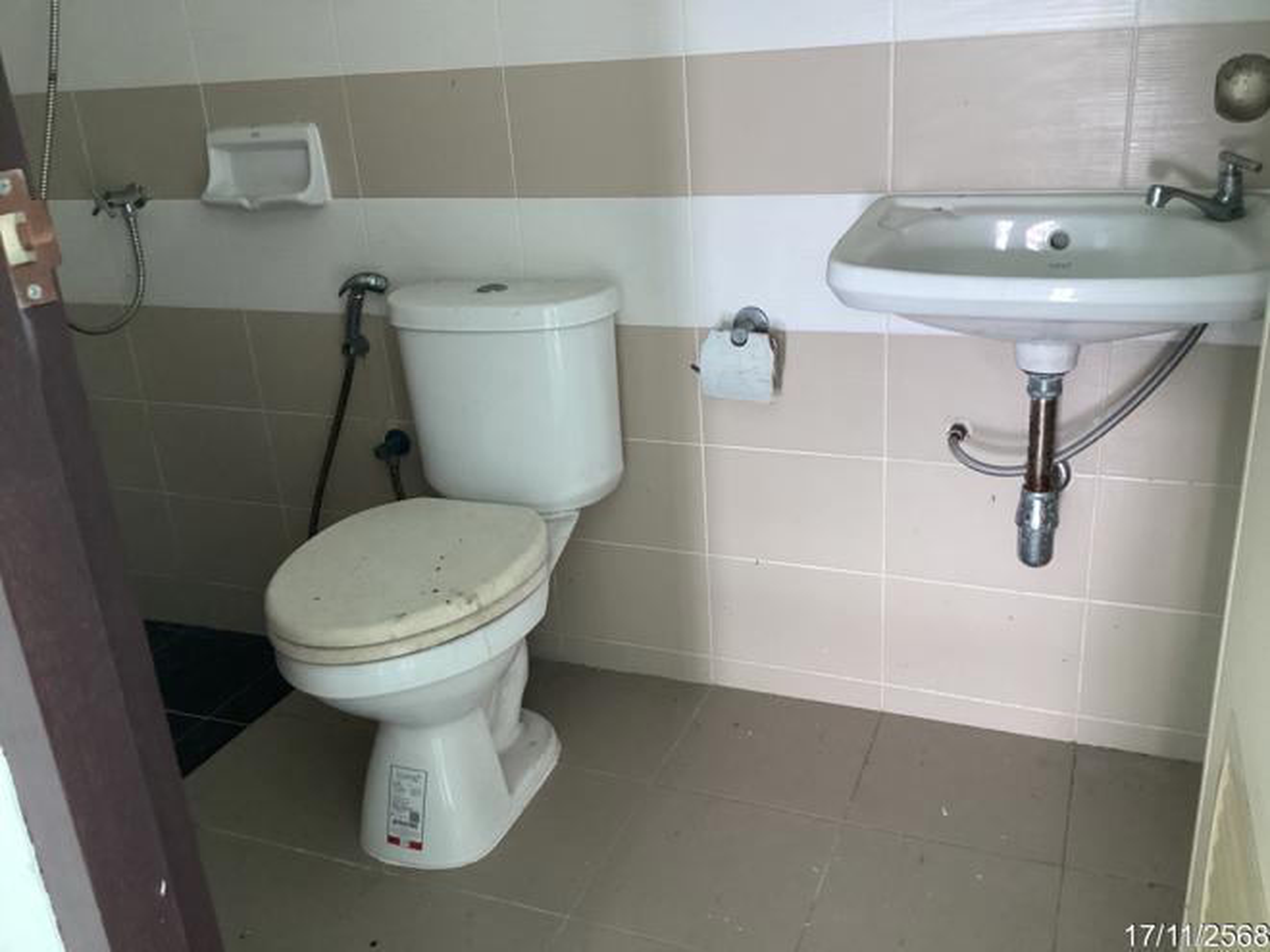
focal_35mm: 31
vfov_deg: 45.4
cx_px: 635
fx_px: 1137
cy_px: 476
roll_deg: +3.9
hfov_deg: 58.4
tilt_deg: -21.4
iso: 320
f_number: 2.4
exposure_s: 1/40
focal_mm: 3.3
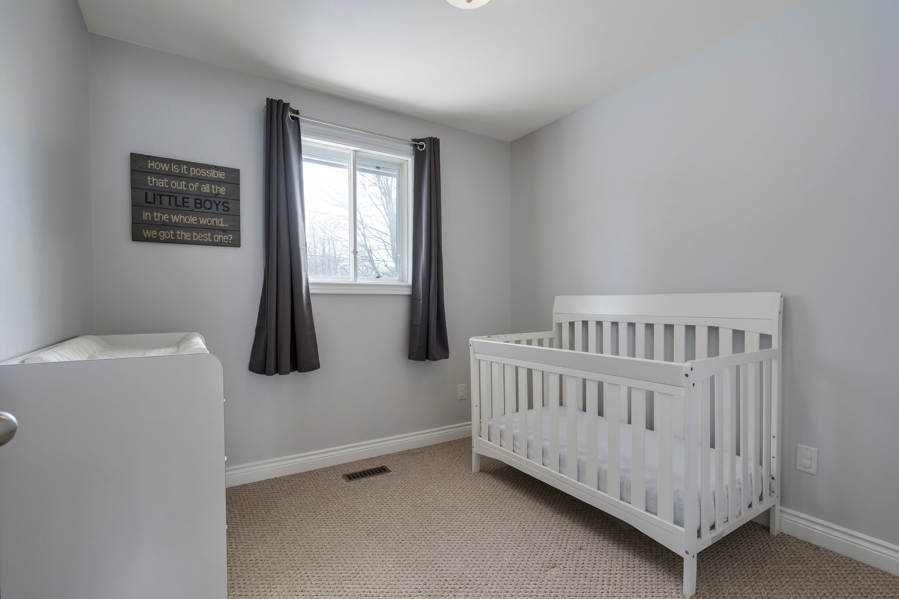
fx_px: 399
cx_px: 450
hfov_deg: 96.7
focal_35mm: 16
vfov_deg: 73.7
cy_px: 300
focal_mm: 16
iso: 640
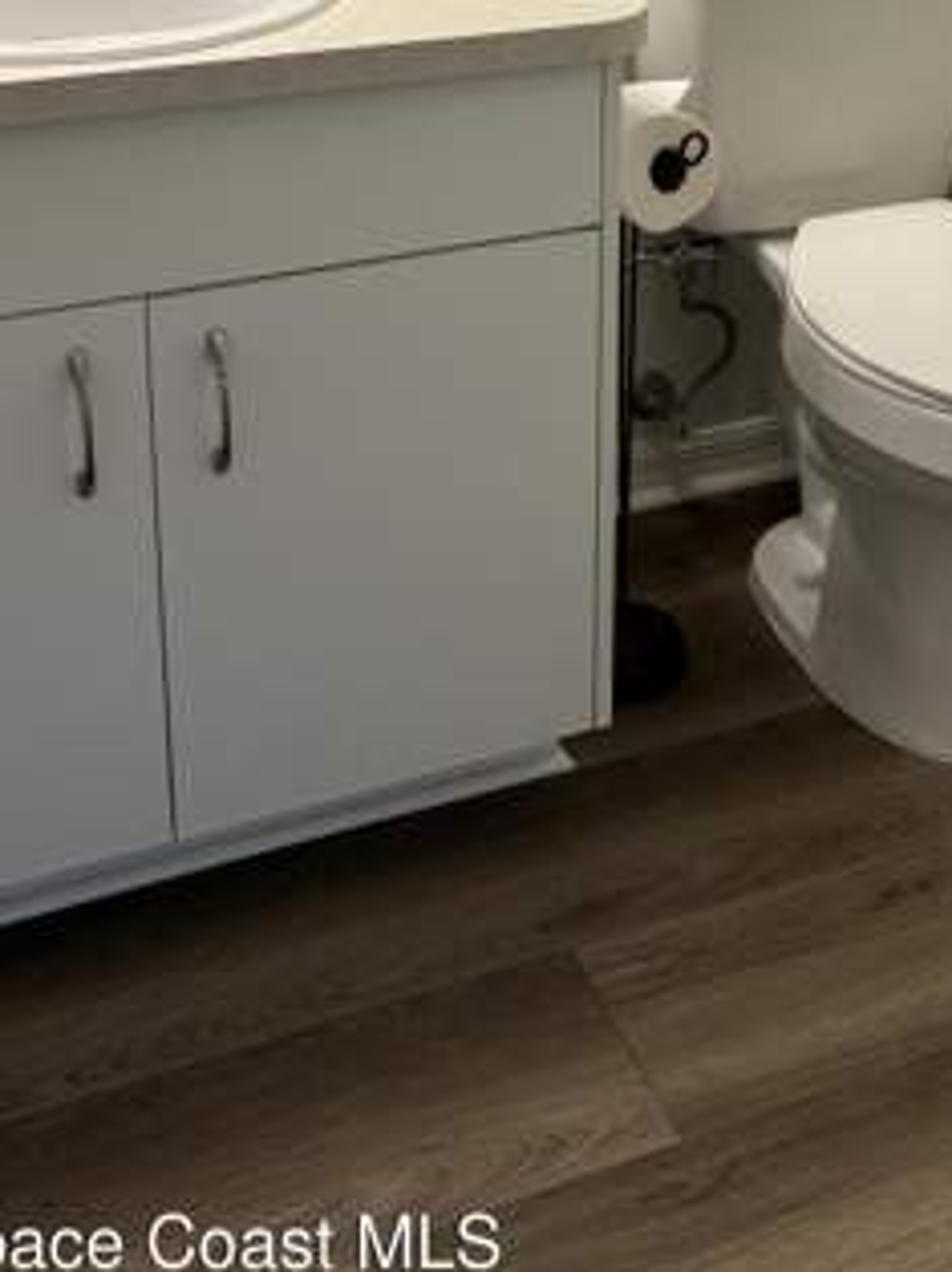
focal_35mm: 53
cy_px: 65
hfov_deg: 27.3
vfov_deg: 33.7
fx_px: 1946
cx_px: 648
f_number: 1.6
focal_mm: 5.96
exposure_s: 1/60
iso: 125
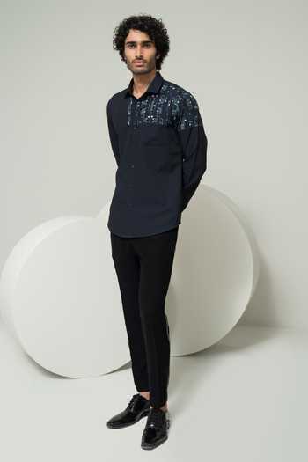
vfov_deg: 57.2
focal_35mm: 33
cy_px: 231
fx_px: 423
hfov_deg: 40.0
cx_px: 154
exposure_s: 1/160
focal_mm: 33
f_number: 2.8
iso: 400
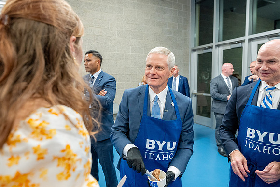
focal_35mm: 24
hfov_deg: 73.1
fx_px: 189
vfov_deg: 52.6
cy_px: 92
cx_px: 140
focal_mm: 24
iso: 3200
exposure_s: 1/160
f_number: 4.5
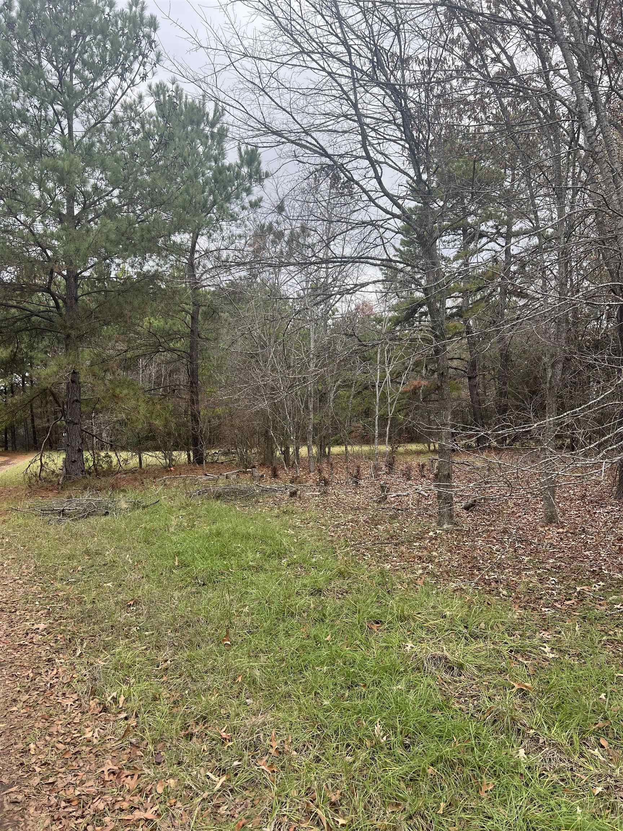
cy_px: 416
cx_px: 312
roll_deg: +1.2
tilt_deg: -0.2
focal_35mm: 26
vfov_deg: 67.3
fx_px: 624
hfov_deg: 53.1
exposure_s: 1/718
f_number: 1.5
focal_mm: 5.7
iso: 50
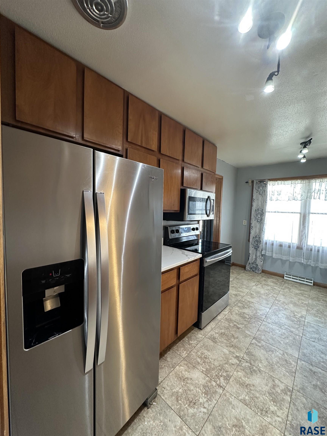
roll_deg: -1.2
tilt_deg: -2.1
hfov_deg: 85.7
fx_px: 176
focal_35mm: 14
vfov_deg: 102.1
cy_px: 218
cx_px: 164
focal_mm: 2.22
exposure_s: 1/60
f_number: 2.2
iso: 250
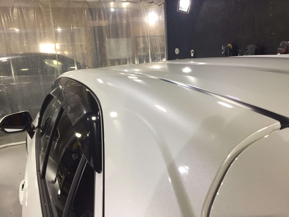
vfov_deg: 48.2
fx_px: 242
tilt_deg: -11.8
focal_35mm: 29
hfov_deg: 61.7
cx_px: 144
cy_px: 108
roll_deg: +2.0
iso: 32
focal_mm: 4.15
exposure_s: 1/40
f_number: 2.2
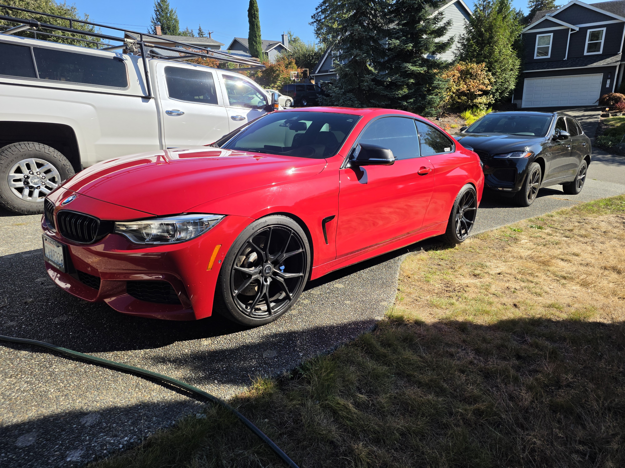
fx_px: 415
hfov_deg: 73.9
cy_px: 234
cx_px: 312
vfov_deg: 58.9
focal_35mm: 23
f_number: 1.7
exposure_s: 1/6352
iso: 80
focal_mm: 6.25
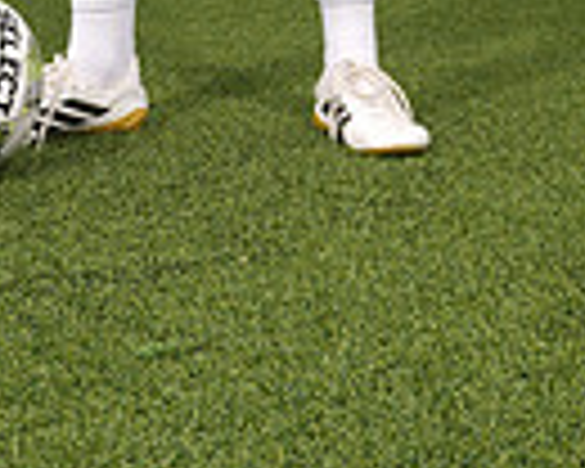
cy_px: -508
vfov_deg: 10.9
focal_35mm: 127
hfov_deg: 15.1
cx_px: 202
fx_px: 2199
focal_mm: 39
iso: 80
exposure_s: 1/200
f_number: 7.1
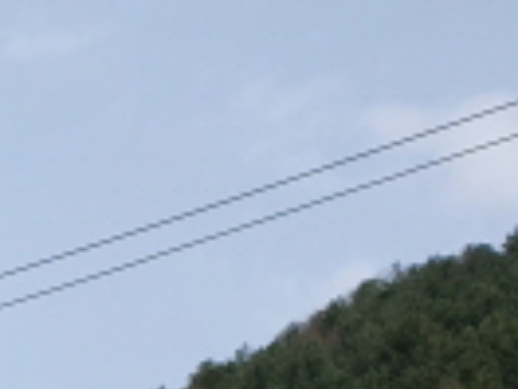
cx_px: -675
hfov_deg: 12.6
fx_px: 1885
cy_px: 849
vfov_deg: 10.5
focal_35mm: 126
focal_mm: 4.32
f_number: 2.4
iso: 50
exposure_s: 1/1324
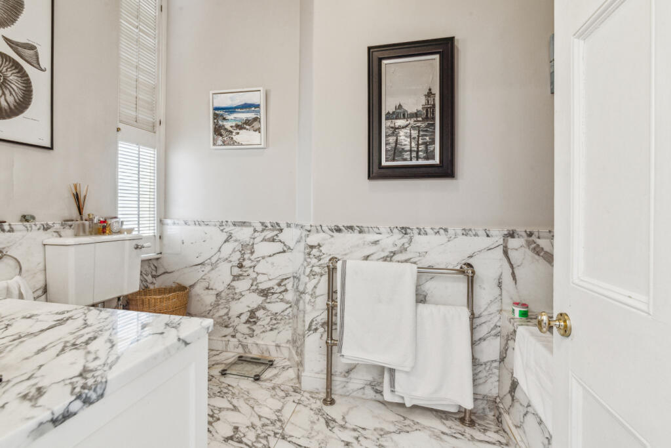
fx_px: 317
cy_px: 224
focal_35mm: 17
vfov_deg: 70.5
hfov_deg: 93.3
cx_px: 336
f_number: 11
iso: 400
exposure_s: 1/15
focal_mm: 17
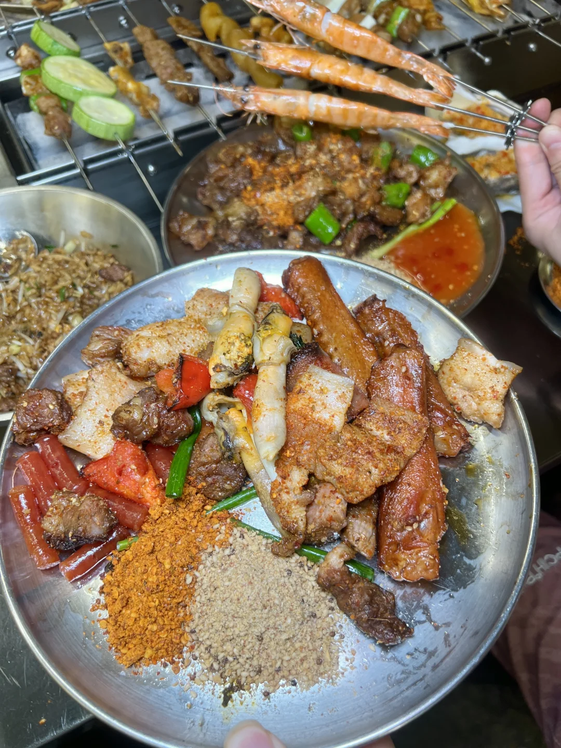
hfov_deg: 53.1
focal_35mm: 26
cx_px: 280
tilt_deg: -57.8
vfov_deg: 67.3
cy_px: 374
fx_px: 562
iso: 50
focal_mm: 5.7
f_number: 1.5
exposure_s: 1/100
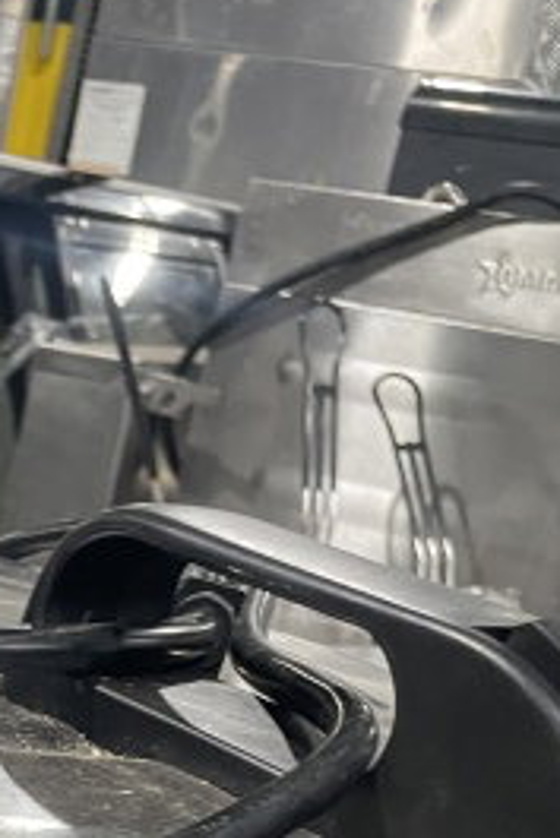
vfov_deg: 21.5
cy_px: 1162
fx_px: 1934
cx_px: -310
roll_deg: -8.8
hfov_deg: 15.1
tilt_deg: -27.7
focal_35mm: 83
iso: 200
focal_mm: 4.2
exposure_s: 1/60
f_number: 1.6
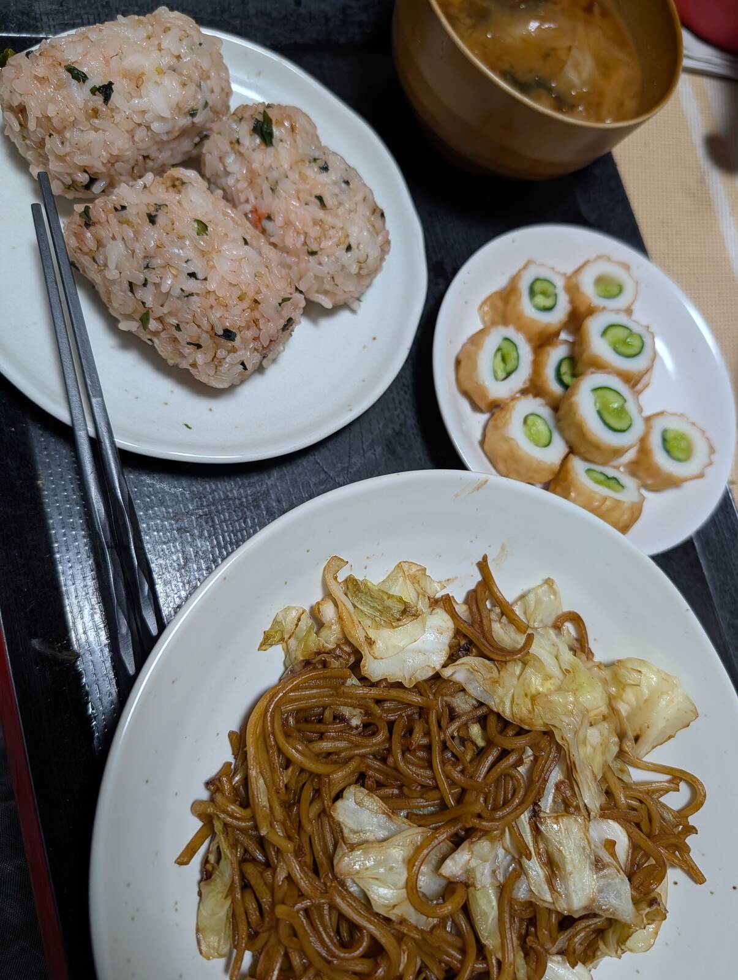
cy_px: 490
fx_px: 680
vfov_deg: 71.5
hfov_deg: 56.9
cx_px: 369
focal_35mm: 24
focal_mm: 6.9
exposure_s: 1/42.1
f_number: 1.68
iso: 42
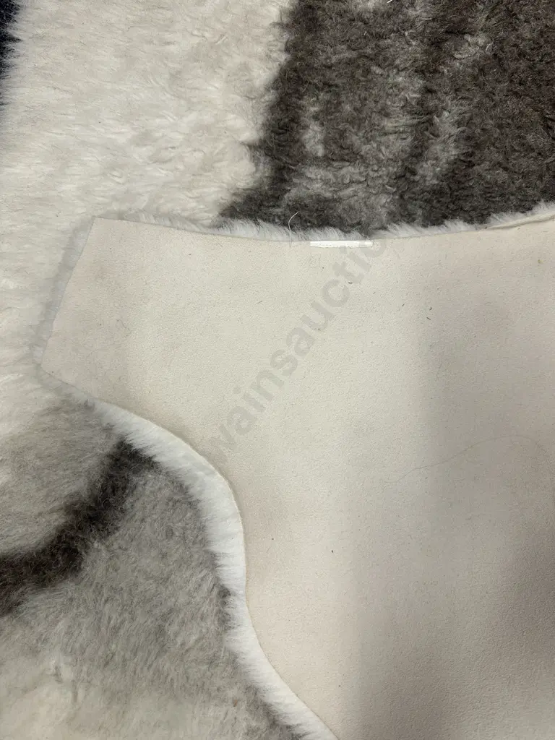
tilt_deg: -78.8
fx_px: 513
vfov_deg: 71.6
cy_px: 370
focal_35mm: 24
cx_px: 278
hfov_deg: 56.8
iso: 125
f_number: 1.78
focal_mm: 6.86
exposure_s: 1/100
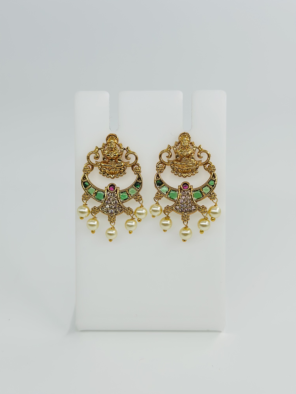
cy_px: 197
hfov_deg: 30.3
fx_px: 547
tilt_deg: -25.0
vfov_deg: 39.7
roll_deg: -1.3
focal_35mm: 48
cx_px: 148
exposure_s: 1/1376
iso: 80
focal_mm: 6.86
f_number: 1.78
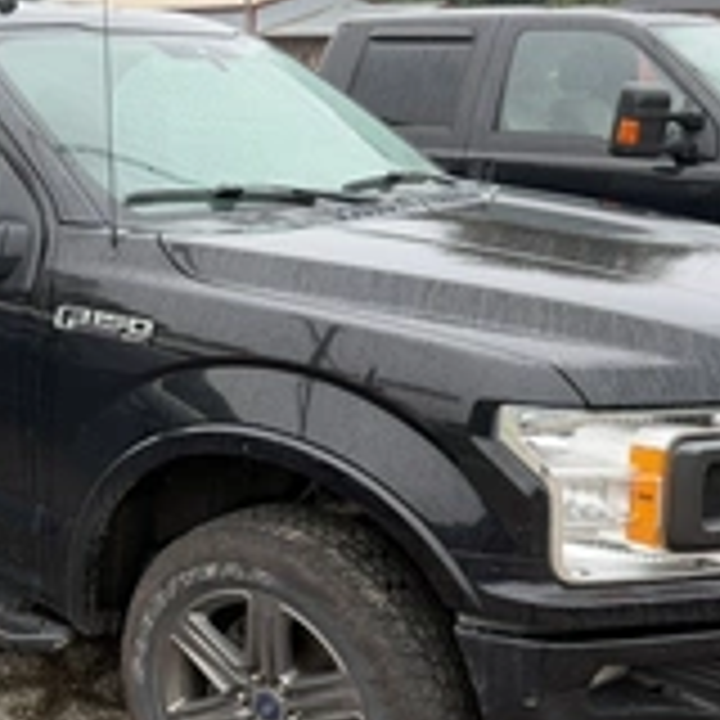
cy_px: 378
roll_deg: +1.5
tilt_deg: -15.2
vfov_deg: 32.2
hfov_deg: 31.2
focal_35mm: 53
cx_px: 117
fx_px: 1247
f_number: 1.78
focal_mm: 6.76
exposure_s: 1/336
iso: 100
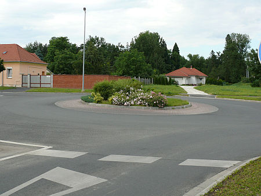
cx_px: 130
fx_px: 264
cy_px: 98
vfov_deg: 40.7
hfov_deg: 52.6
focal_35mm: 35
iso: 100
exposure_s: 1/200
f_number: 5
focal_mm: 7.4
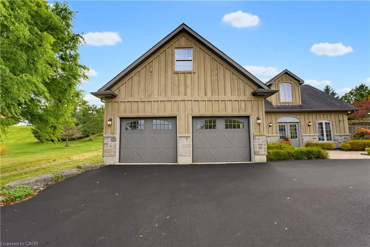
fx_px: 144
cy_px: 124
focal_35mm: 14
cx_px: 185
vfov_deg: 81.3
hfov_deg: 104.2
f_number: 14
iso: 800
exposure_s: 1/60
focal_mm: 14
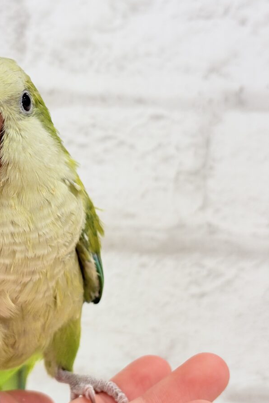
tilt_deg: +1.9
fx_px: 818
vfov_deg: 27.7
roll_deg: -2.9
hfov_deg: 18.2
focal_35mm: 73
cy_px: 202
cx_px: 3
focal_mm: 5.96
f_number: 1.6
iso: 50
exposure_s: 1/50
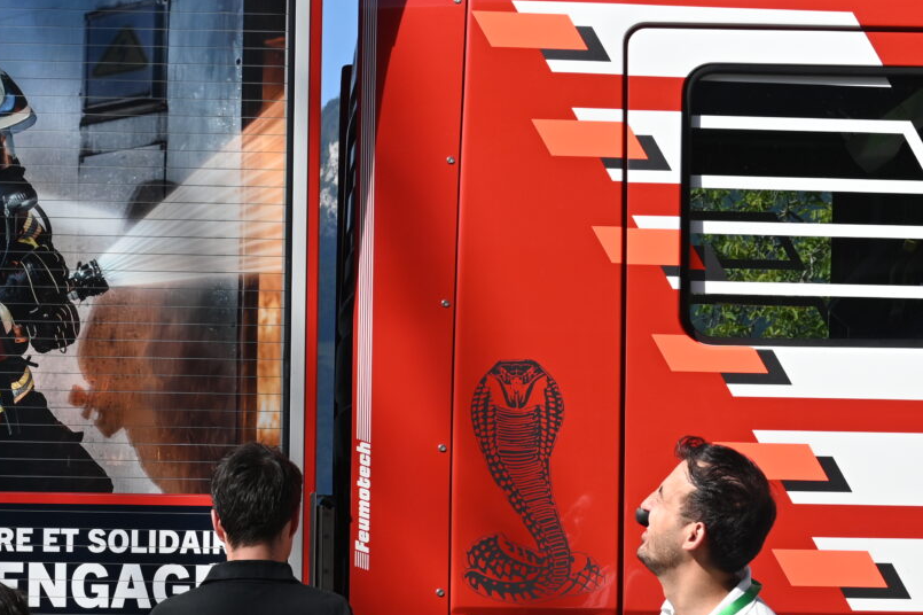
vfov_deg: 9.7
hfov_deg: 14.6
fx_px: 3588
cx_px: 354
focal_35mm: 140
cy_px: 656
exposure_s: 1/400
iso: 100
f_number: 7.1
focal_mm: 44
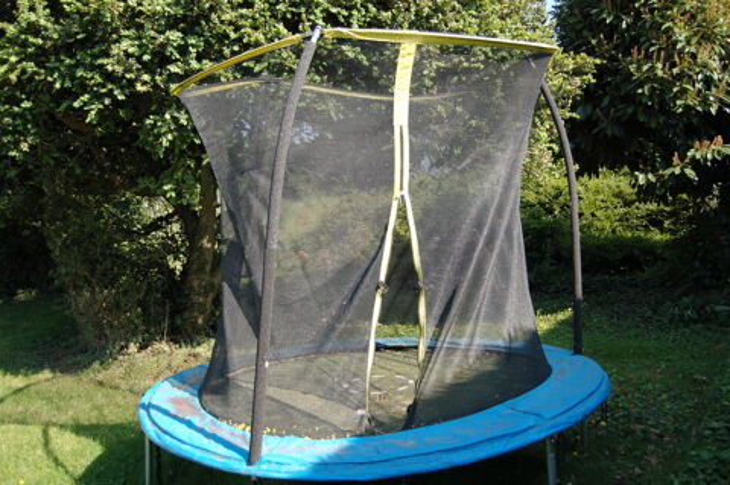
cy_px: 242
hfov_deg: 57.3
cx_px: 365
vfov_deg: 39.9
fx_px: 668
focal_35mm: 33
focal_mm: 22
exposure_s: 1/500
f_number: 3.8
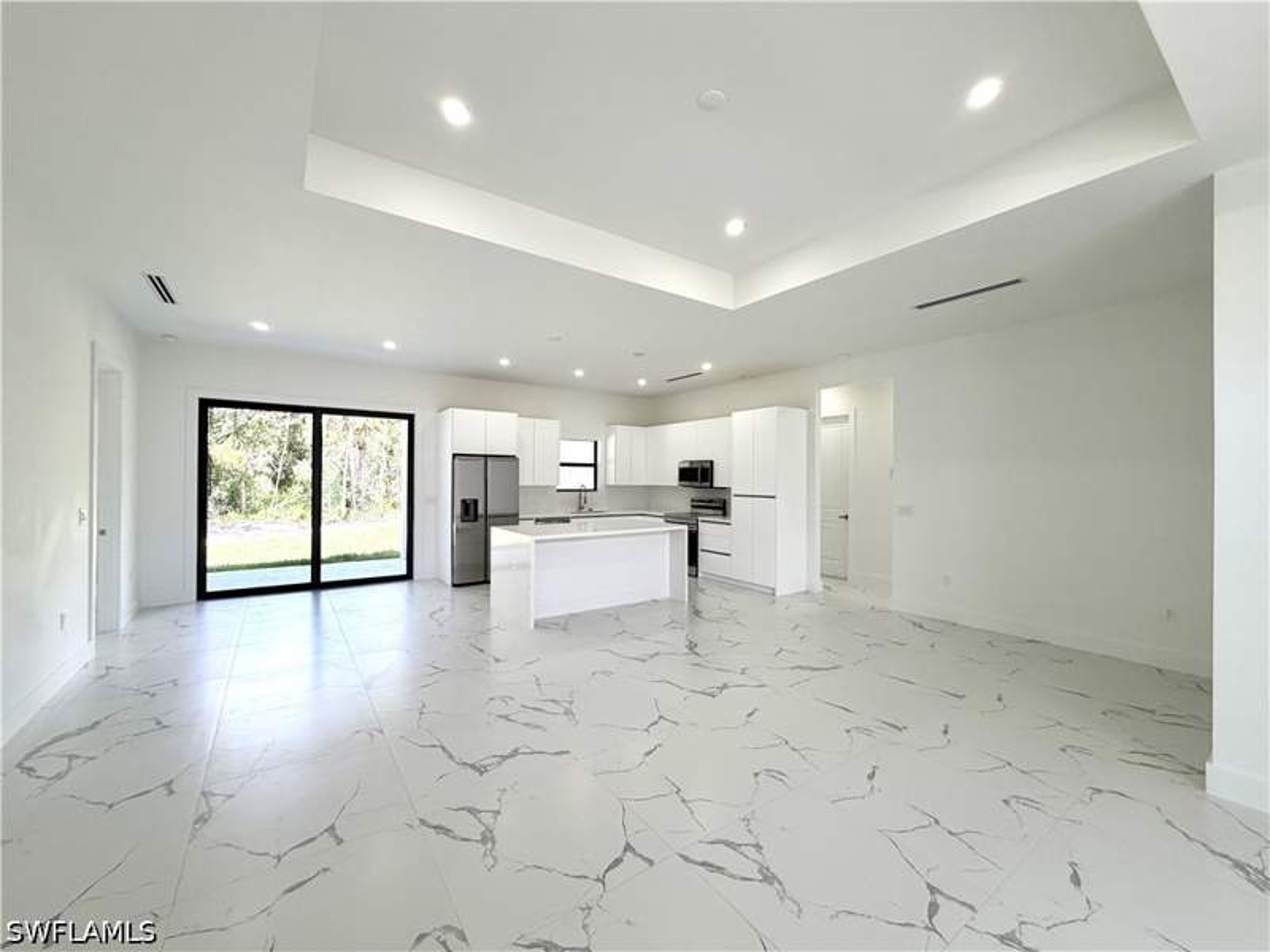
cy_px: 476
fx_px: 514
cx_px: 635
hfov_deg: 102.1
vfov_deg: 85.7
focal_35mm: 14
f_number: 2.2
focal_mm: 2.22
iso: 80
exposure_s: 1/120
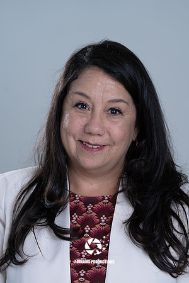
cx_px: 94
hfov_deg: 8.8
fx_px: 1228
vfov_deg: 13.2
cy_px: 142
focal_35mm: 156
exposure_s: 1/200
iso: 160
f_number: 5.6
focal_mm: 156
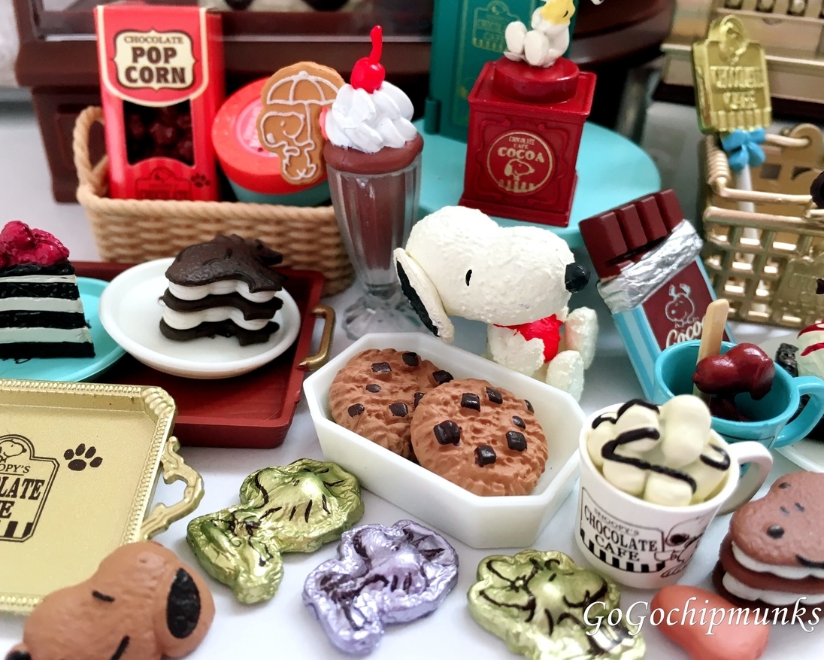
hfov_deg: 57.2
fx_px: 756
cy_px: 324
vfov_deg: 47.1
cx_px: 406
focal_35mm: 31
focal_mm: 4.15
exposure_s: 1/30
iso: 25
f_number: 2.2
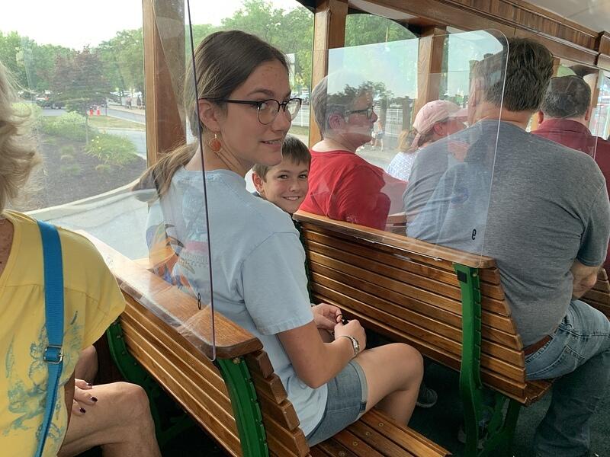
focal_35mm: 26
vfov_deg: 53.1
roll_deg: -0.8
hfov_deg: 67.3
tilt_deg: -15.1
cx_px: 305
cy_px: 228
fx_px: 458
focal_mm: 4.25
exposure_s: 1/76
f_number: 1.8
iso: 100
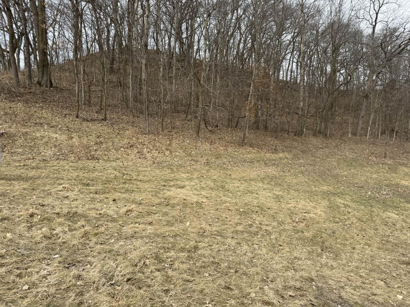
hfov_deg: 71.6
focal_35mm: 24
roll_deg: +0.8
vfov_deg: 56.8
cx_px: 205
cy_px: 154
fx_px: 284
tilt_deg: -1.6
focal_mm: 6.76
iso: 80
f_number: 1.78
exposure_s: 1/2703
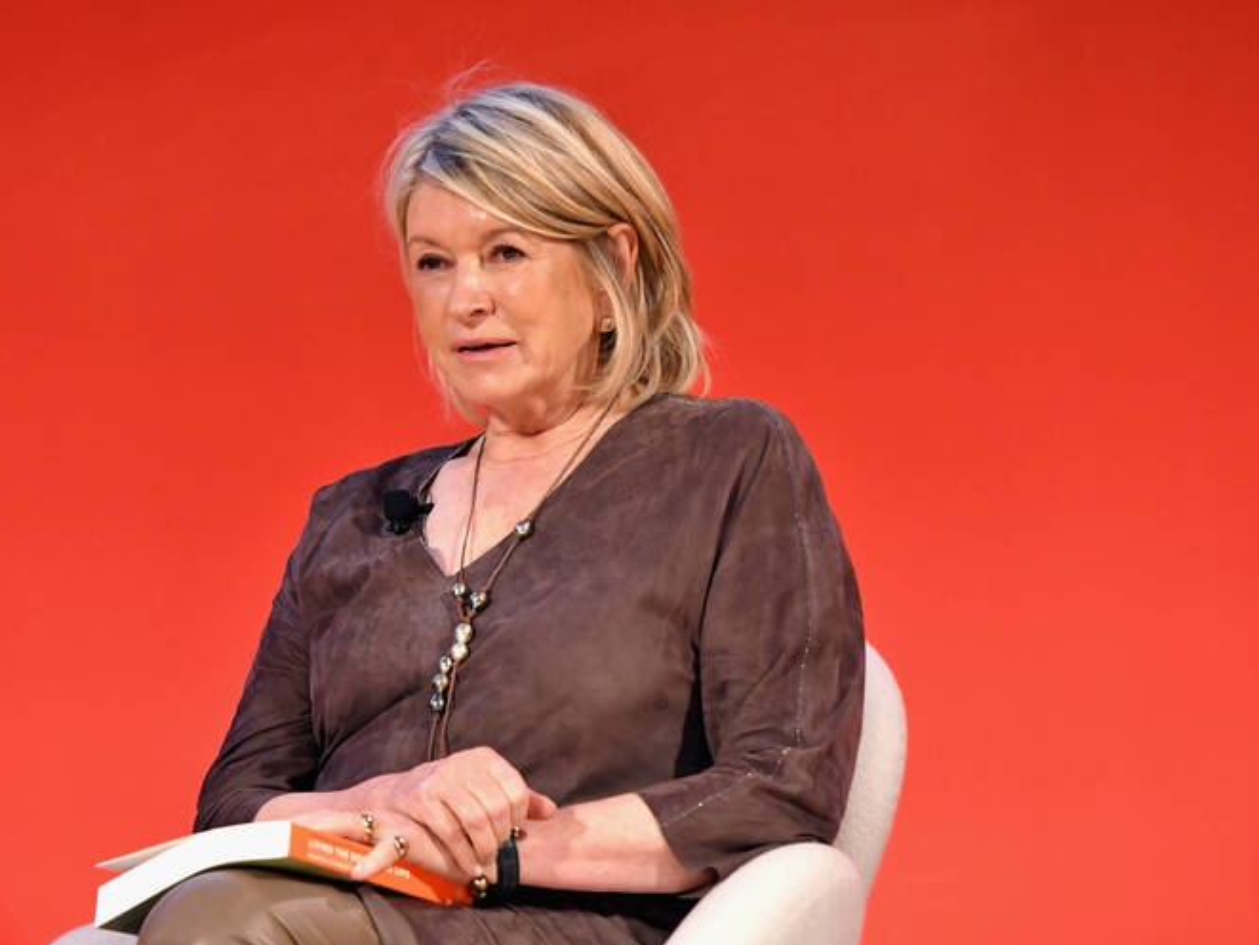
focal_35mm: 286
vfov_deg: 5.2
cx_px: 558
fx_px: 10387
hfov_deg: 6.9
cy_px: 473
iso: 4000
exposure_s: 1/320
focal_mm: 175
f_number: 3.5
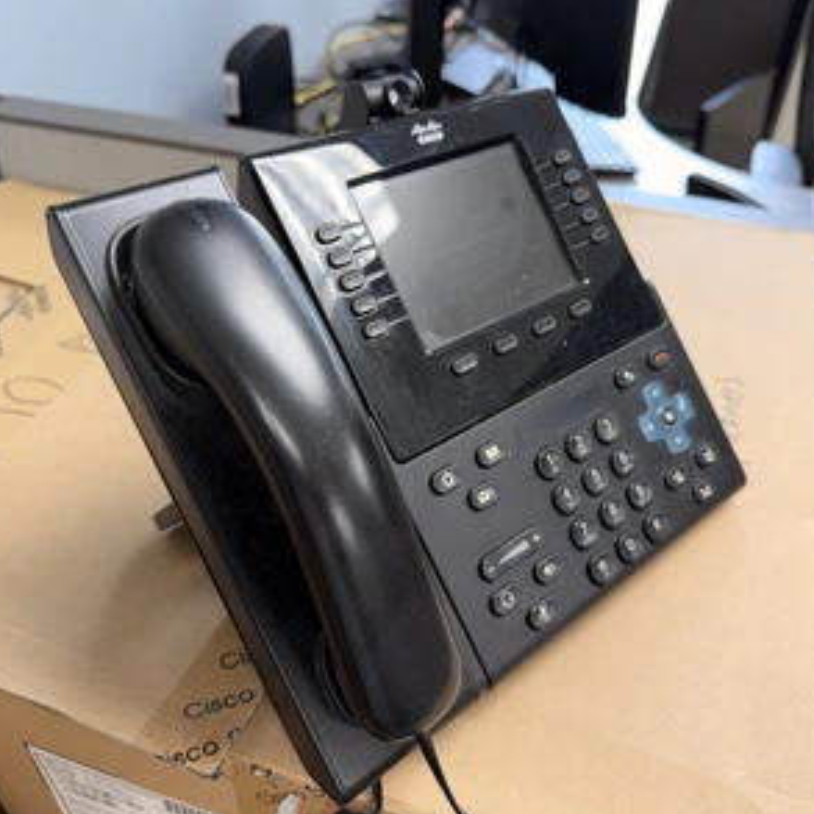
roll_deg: -2.0
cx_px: 411
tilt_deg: -40.5
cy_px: 414
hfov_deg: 55.6
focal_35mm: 29
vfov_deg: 55.6
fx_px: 772
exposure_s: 1/120
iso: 200
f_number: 1.78
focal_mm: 6.76
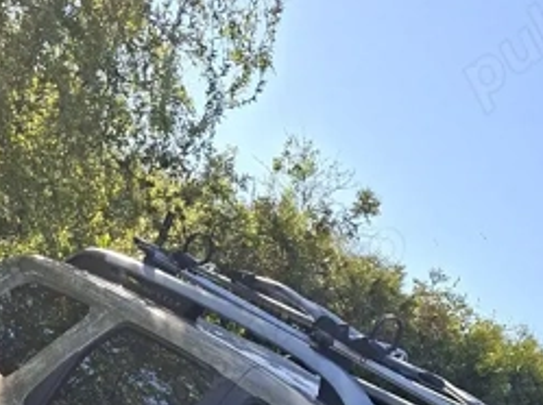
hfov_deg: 26.3
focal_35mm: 74
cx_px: 351
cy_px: 723
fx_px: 1159
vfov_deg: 16.6
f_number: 1.8
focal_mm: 5.54
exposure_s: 1/2000
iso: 50
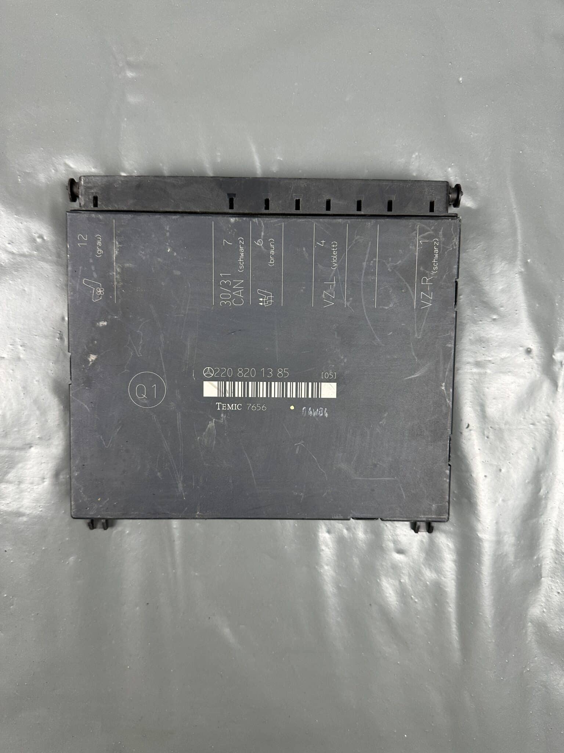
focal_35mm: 24
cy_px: 376
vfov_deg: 71.6
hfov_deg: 56.8
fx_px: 521
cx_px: 282
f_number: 1.78
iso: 160
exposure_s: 1/100
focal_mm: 6.86
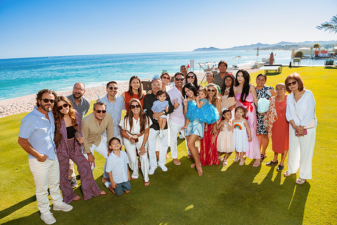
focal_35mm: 24
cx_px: 168
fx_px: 225
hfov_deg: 73.7
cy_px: 112
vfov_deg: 53.2
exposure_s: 1/200
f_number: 8
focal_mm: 24
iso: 125
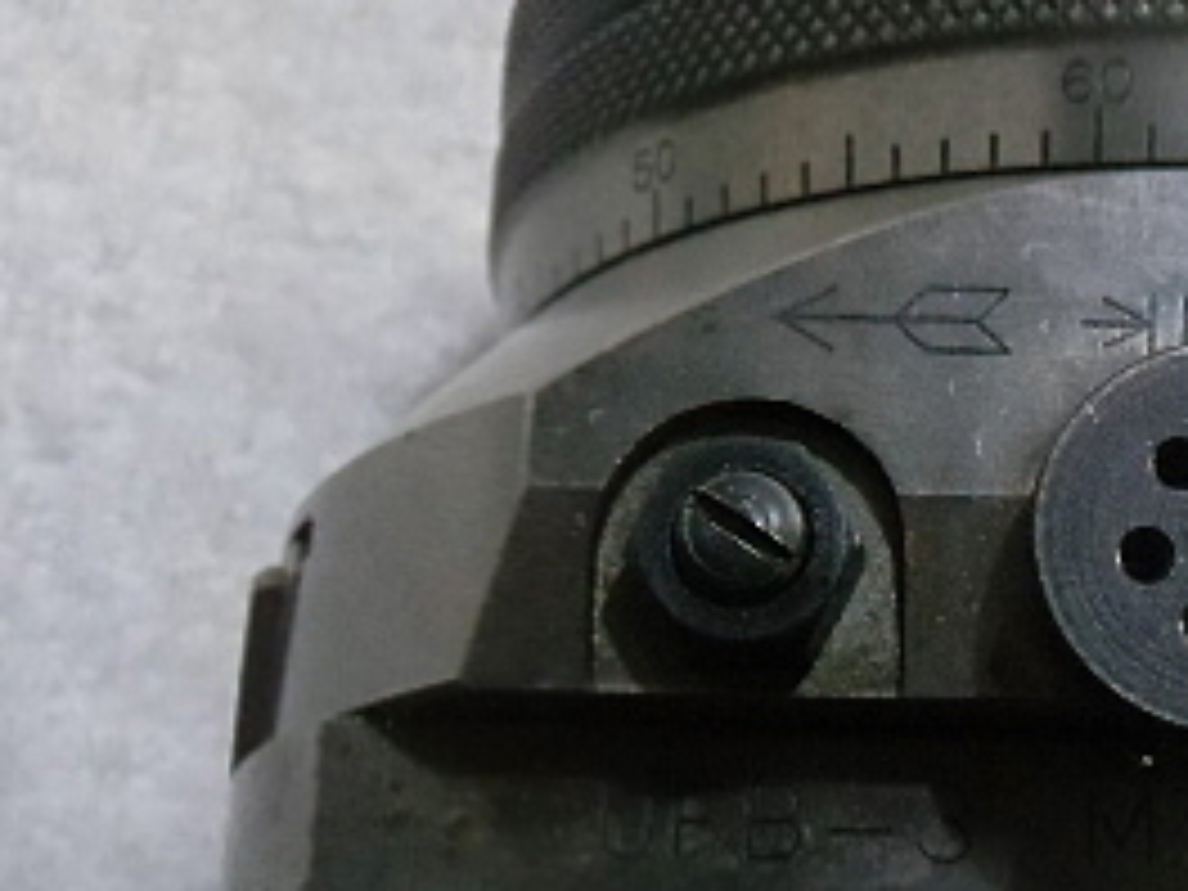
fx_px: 2746
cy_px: 540
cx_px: 1112
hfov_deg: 23.6
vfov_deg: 18.4
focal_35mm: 80
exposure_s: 1/100
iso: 800
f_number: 3.7
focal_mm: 5.93
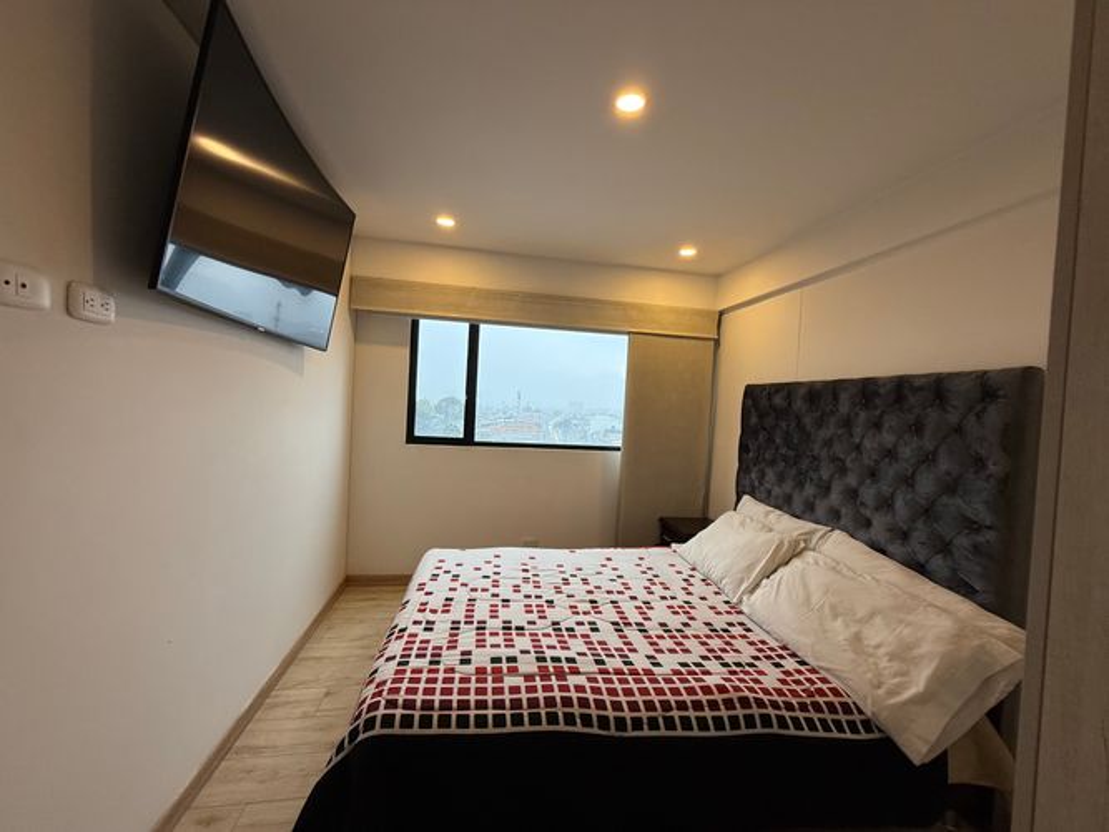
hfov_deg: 102.1
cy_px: 416
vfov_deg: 85.7
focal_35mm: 14
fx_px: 448
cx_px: 554
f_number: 2.2
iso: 160
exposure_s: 1/99
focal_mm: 2.22
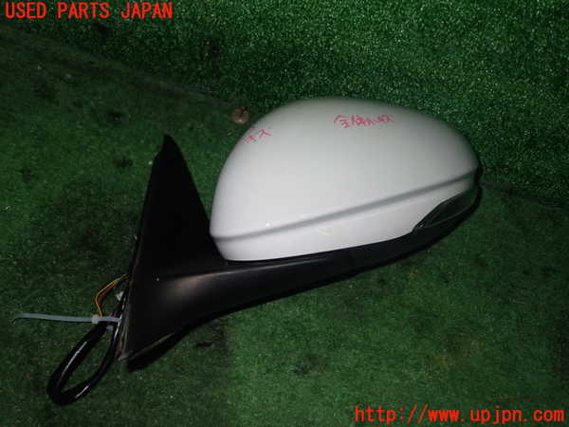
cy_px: 214
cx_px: 284
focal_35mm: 36
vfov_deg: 39.7
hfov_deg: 51.4
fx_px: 592
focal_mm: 6.37
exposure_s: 1/40
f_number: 7.1
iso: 320
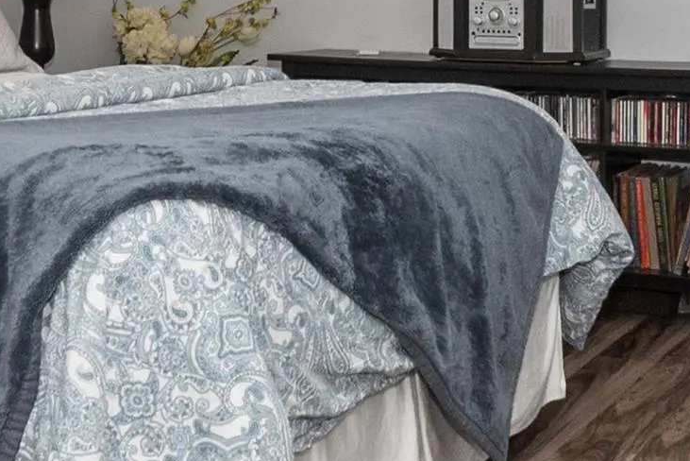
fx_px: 1208
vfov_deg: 20.8
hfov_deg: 31.8
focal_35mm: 63
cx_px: 294
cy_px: -11
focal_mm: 10
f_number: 9
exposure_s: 1/160
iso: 250
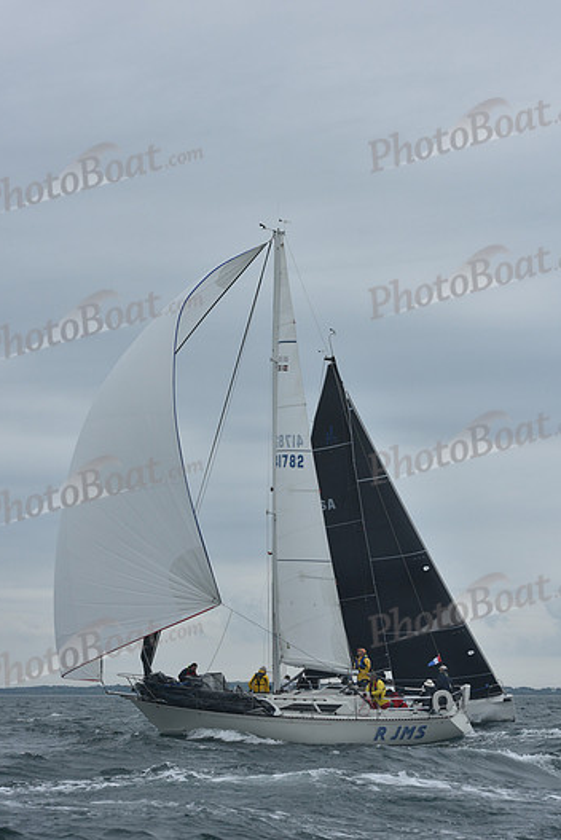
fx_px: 1797
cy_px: 384
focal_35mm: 77
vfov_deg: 26.3
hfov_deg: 17.7
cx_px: 286
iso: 320
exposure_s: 1/1000
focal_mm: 70
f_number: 7.1
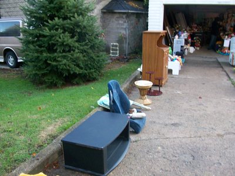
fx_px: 231
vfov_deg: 41.8
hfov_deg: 54.0
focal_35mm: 34
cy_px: 88
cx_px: 118
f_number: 2.8
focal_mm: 5.7
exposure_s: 1/76.7
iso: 160
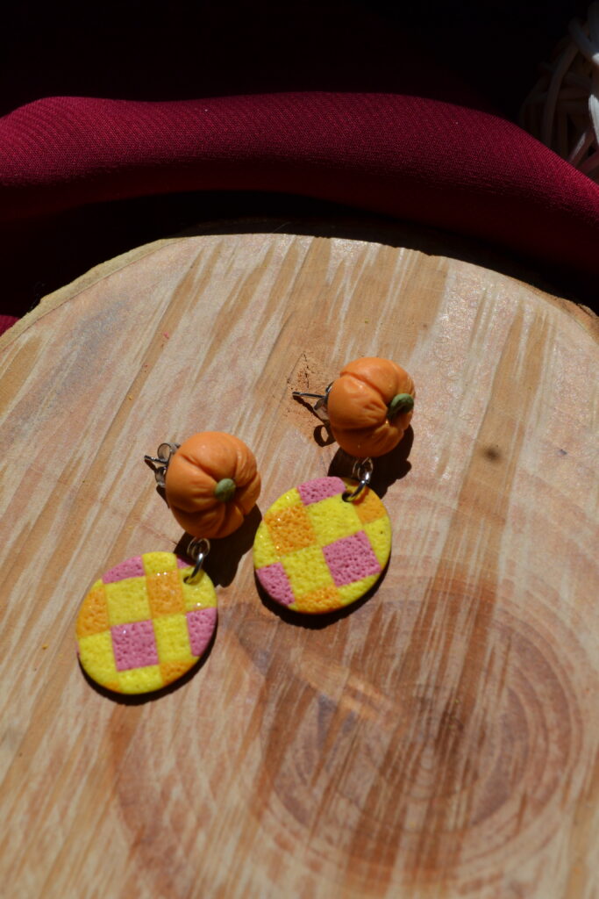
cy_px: 450
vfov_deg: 41.1
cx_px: 300
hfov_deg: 28.1
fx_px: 1198
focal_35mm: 48
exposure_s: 1/250
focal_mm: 32
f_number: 8
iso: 100
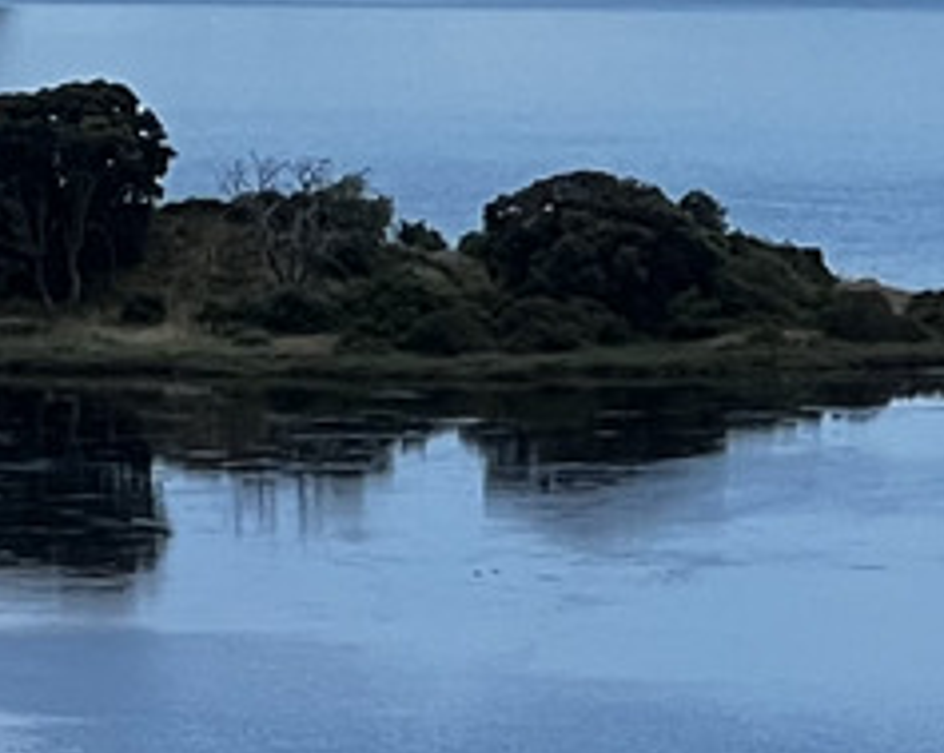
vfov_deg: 3.0
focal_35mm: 508
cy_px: -546
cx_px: 753
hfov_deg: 3.8
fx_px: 14175
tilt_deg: +0.4
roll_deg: +0.0
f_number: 2.8
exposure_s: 1/1119
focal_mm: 9
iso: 32
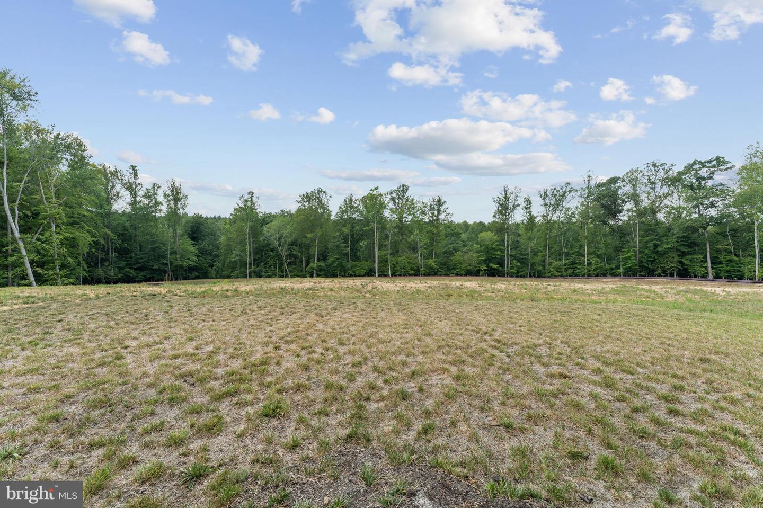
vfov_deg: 76.2
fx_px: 324
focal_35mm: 15
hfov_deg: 99.3
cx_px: 382
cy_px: 254
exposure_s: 1/200
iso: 100
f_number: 8
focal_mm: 15.3
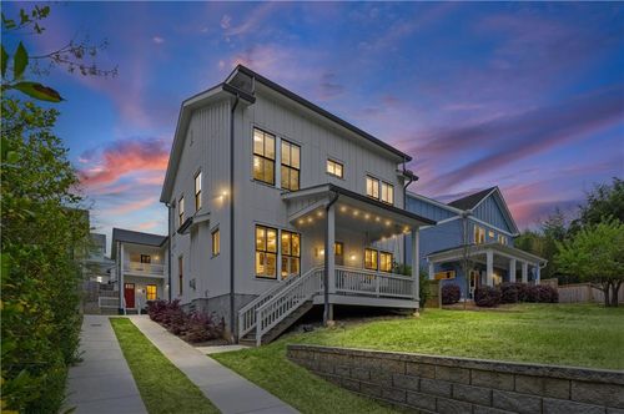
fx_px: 312
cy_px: 207
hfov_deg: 90.1
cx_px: 312
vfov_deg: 67.2
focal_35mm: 18
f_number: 8
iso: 400
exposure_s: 1/500
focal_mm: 18
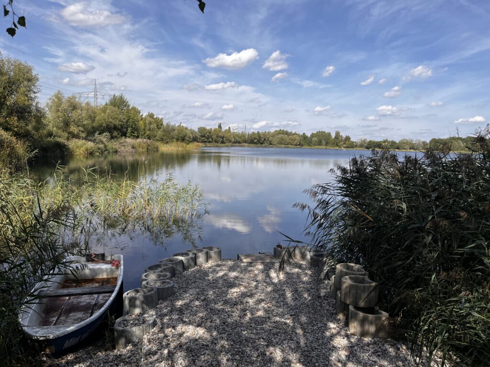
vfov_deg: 53.1
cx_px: 245
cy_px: 184
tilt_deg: -4.4
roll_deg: -2.5
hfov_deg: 67.3
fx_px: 368
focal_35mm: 26
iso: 50
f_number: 1.6
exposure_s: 1/3215
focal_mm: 5.1
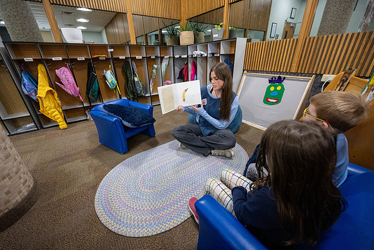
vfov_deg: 81.2
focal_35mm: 14
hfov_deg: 104.2
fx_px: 145
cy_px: 125
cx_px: 187
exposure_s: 1/320
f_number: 4
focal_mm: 14
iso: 6400
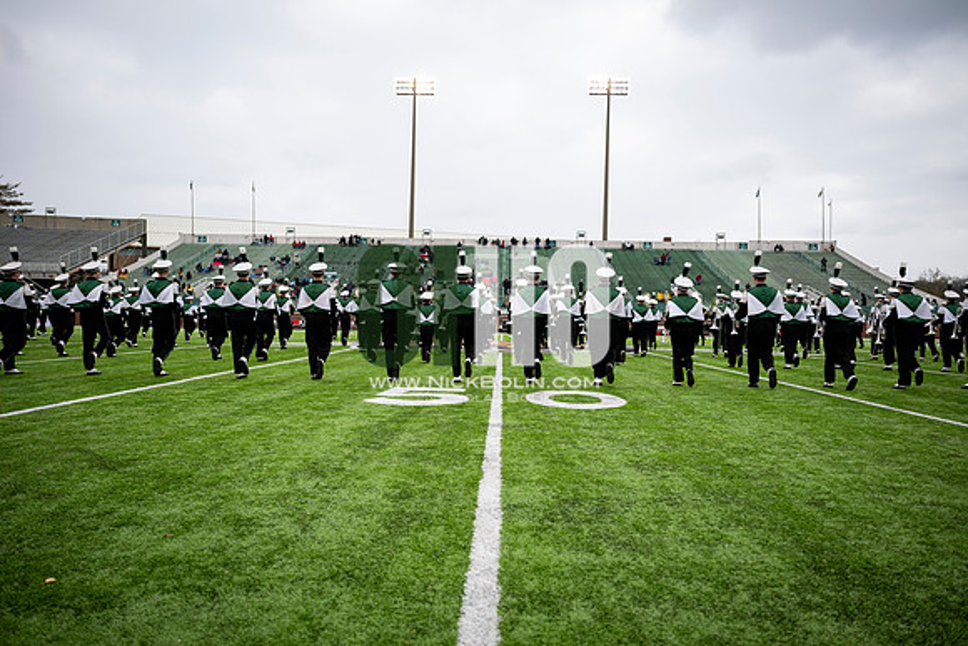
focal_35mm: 26
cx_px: 484
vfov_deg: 50.4
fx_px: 686
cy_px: 323
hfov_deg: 70.4
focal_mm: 25.5
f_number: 2.8
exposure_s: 1/500
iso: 160
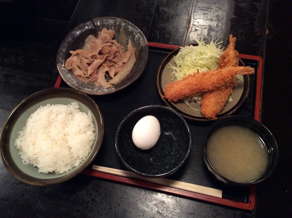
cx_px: 146
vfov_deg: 44.1
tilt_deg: -65.0
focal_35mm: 32
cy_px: 109
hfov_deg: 56.9
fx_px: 270
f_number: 2.4
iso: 250
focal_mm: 3.3
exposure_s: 1/24
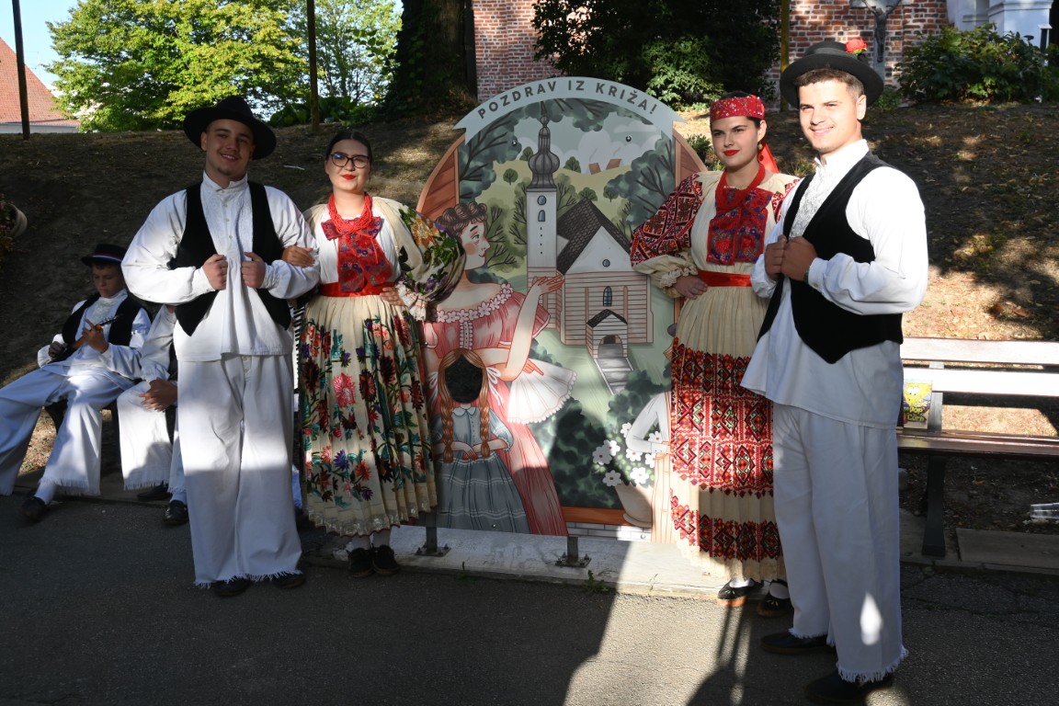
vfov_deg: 36.9
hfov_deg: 53.1
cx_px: 530
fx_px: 1059
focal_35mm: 36
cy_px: 353
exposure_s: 1/250
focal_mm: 24
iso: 180
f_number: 5.6
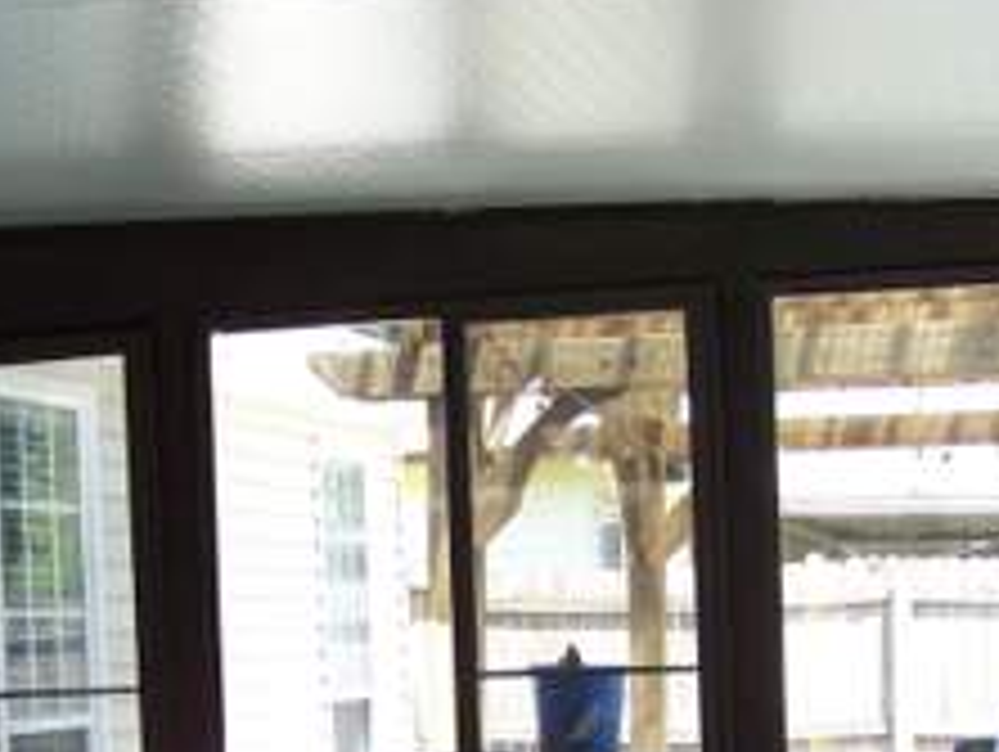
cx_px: 450
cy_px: 752
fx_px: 2369
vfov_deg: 17.6
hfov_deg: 23.8
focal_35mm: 82
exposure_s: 1/90
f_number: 2.8
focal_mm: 6.3
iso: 80
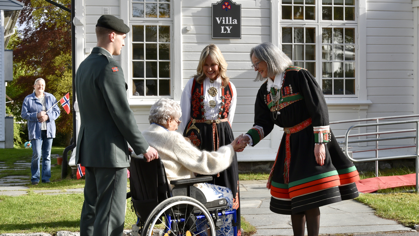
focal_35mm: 49
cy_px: 136
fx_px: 544
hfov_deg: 42.1
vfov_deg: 24.4
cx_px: 210
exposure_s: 1/400
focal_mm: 46
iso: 400
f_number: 10
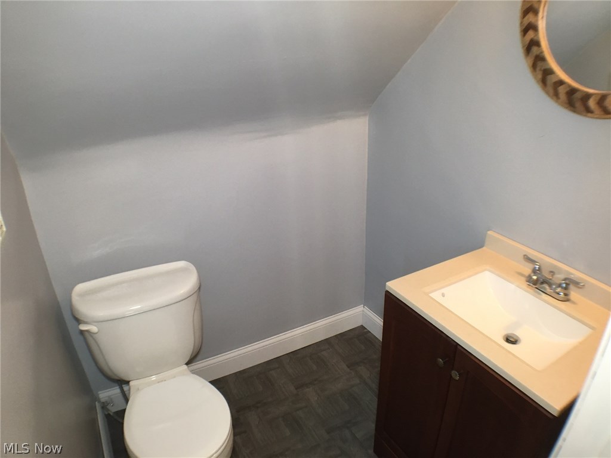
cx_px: 306
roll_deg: +1.7
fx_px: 512
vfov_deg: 48.2
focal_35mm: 29
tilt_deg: -25.2
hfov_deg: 61.7
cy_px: 229
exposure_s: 1/30
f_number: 2.2
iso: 100
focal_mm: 4.15
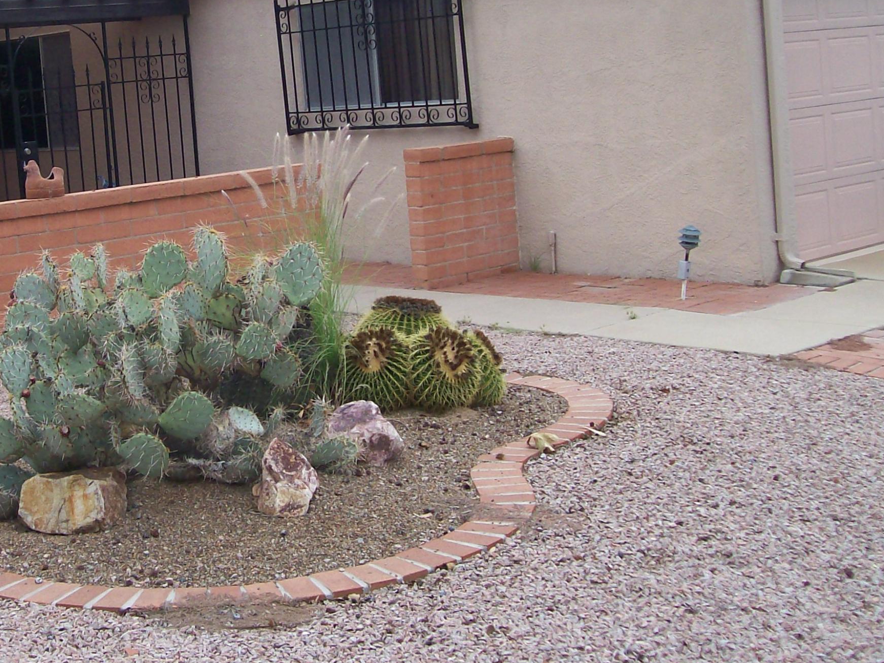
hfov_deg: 30.3
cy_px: 186
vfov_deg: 23.5
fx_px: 1583
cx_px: 144
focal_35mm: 62
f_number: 2.7
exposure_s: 1/139
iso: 80
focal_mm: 6
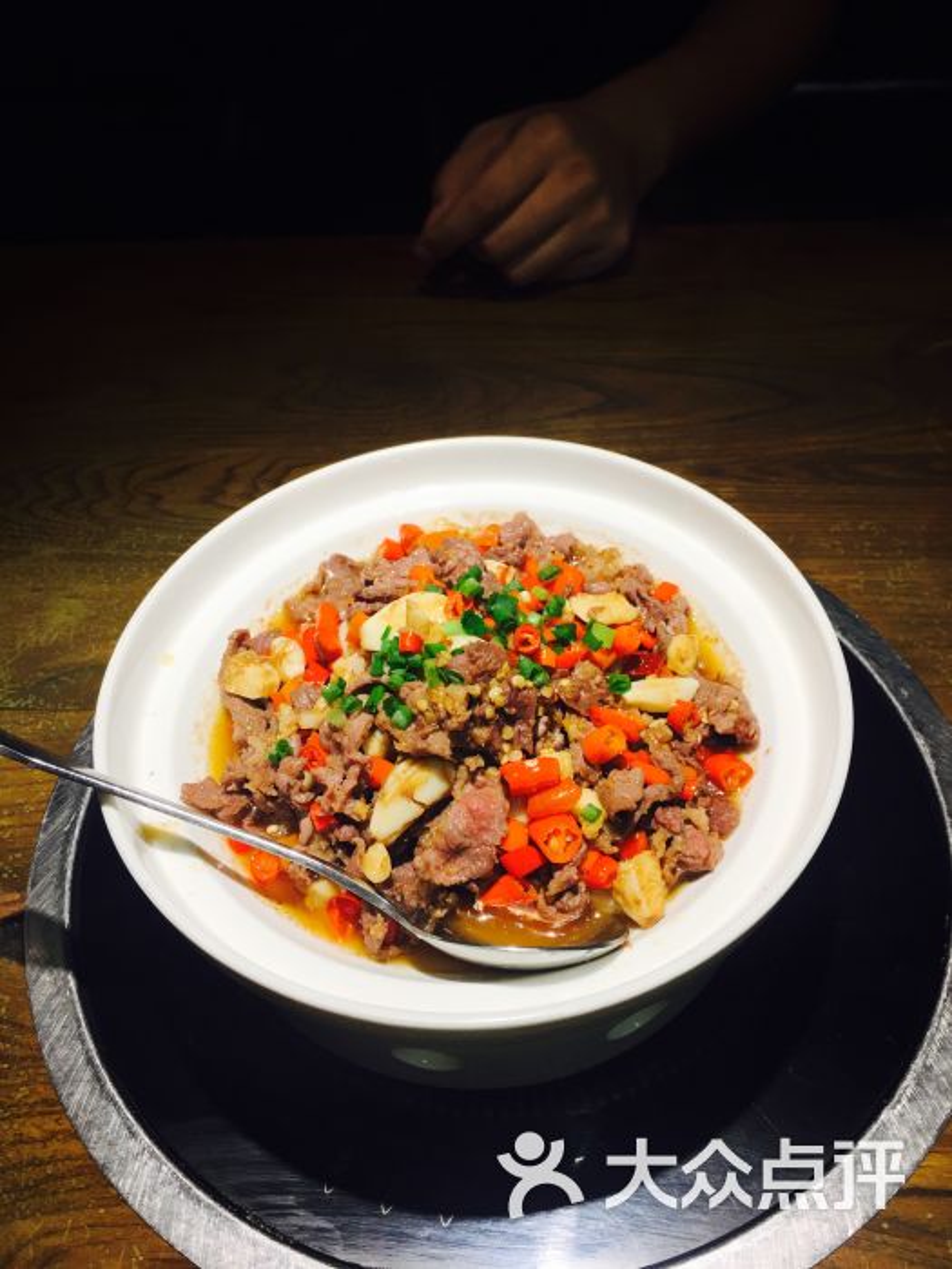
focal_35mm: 29
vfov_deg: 61.7
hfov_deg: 48.2
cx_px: 476
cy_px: 634
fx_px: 1063
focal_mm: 4.15
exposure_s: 1/33
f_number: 2.2
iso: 25
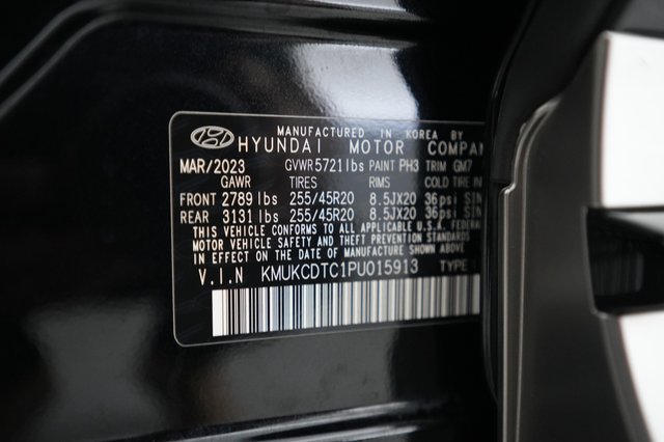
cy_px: 221
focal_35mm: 28
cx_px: 332
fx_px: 516
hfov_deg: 65.5
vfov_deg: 46.4
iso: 4000
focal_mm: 28
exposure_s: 1/60
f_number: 2.8
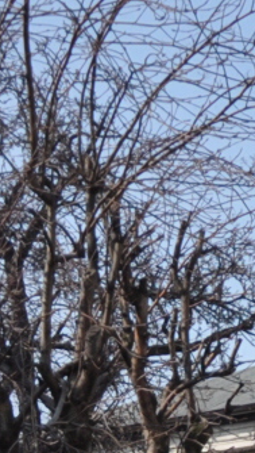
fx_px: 2375
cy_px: 787
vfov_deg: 10.3
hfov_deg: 5.7
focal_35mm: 198
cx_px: 797
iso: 200
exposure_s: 1/1000
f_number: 3.8
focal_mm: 22
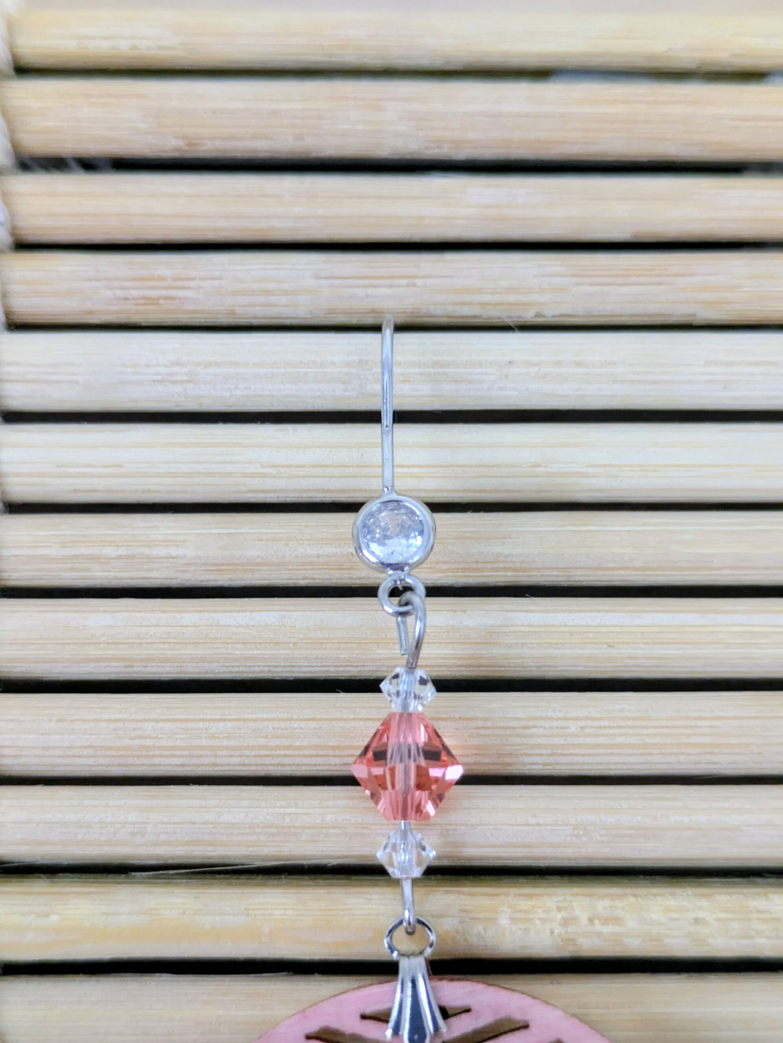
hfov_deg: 28.6
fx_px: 1537
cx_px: 392
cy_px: 522
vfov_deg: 37.5
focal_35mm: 51
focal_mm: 5.43
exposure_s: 1/60
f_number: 1.89
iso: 601
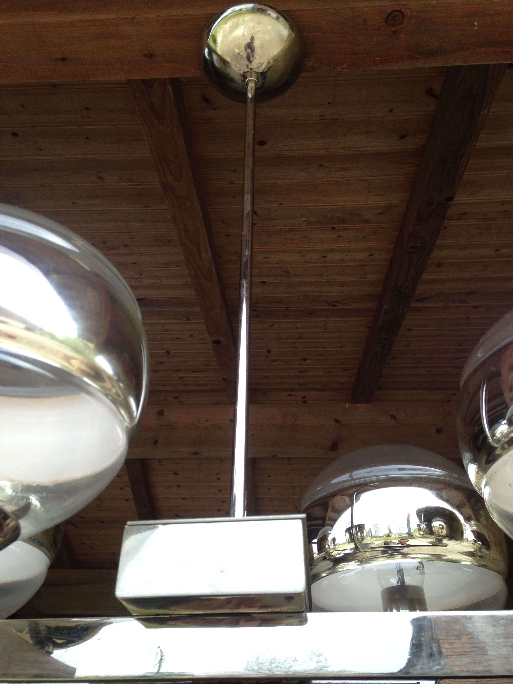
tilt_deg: +36.2
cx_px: 256
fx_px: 652
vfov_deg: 55.4
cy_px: 342
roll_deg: -0.5
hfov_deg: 42.9
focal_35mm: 33
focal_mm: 4.12
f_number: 2.4
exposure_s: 1/188
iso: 50
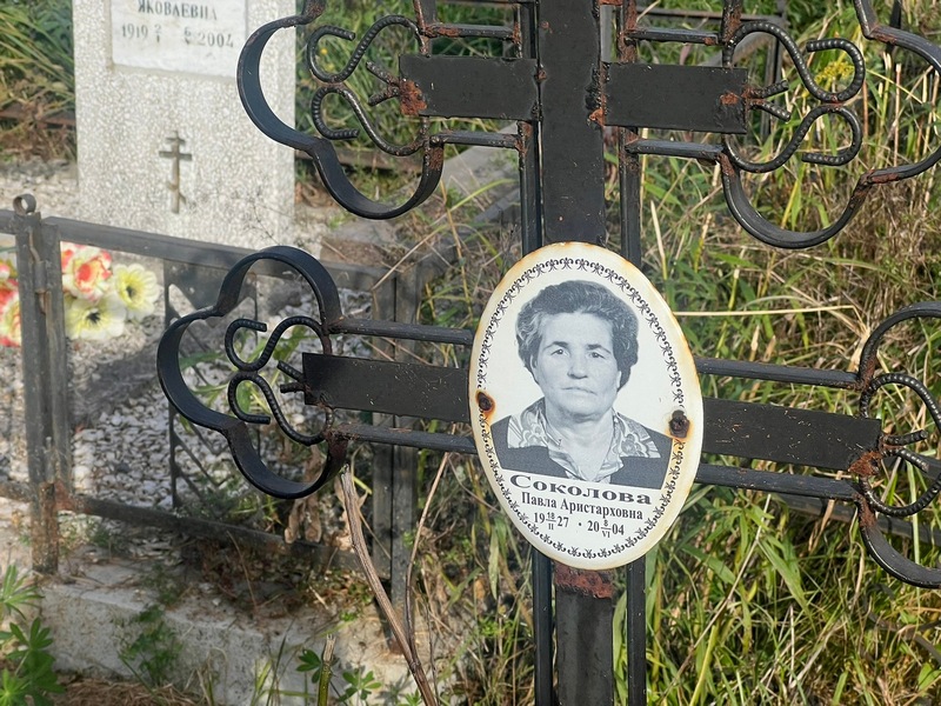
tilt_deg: -19.2
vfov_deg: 19.1
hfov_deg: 25.3
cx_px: 470
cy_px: 353
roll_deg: -0.9
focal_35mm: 77
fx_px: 2093
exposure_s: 1/752
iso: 32
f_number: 2.8
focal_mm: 9
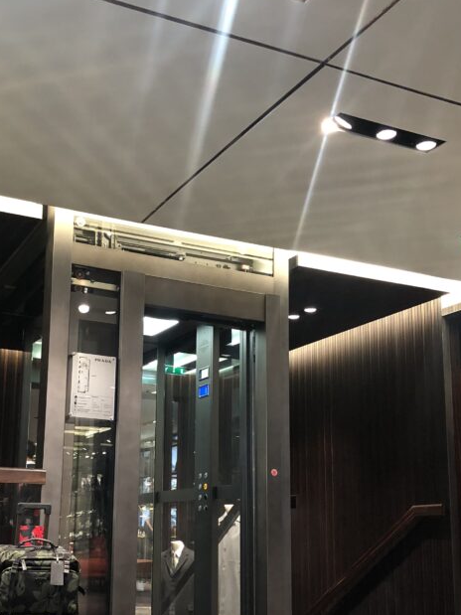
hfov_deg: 30.0
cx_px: 153
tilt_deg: +10.1
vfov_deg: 39.4
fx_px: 853
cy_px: 387
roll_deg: -1.6
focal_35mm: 48
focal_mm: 3.99
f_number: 1.8
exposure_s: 1/14
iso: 100
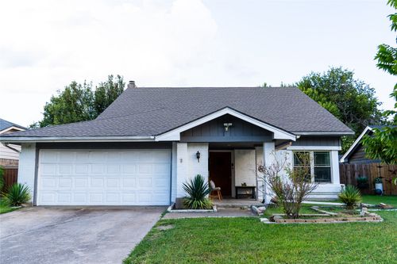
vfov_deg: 43.6
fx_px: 331
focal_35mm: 30
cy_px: 132
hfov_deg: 61.9
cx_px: 198
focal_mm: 30
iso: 100
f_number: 4.5
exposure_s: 1/80
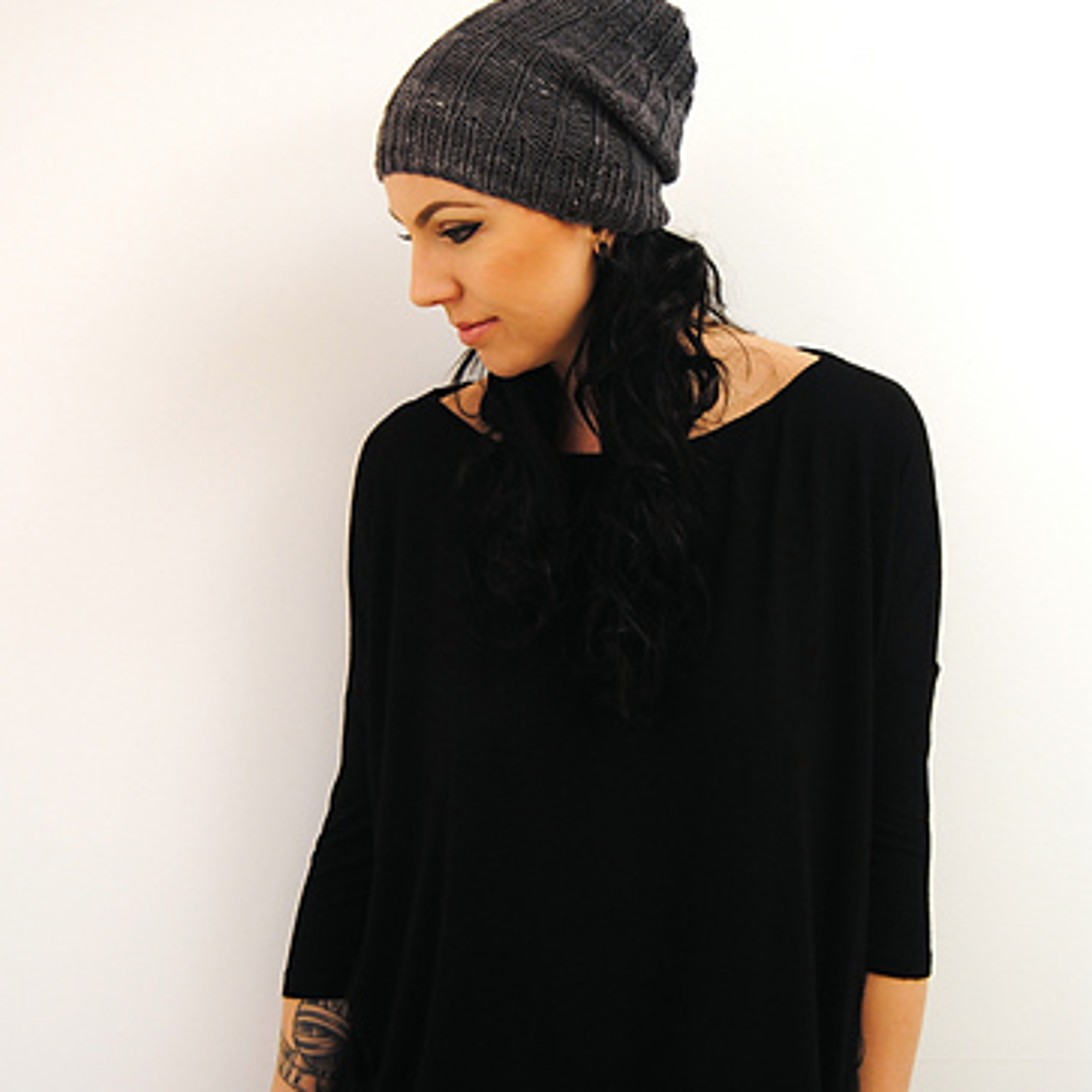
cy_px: 481
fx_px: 2248
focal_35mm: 63
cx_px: 563
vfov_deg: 27.3
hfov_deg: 27.3
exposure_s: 1/30
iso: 200
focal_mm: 28
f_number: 4
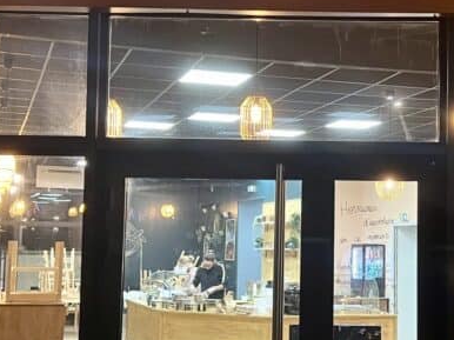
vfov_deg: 21.3
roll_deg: -0.6
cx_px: 294
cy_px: 182
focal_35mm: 69
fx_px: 904
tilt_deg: +4.0
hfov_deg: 28.0
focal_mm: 5.7
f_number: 1.5
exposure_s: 1/50
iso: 200
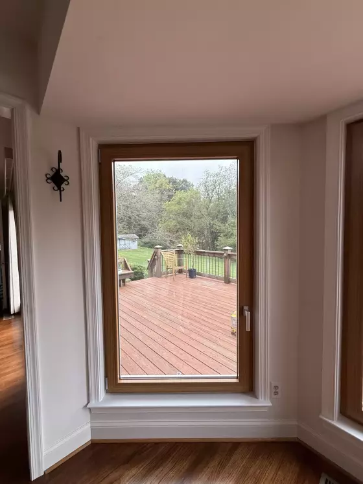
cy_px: 242
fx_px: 196
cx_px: 182
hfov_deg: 85.7
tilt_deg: -2.1
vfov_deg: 102.1
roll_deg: +0.2
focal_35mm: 14
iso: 160
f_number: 2.2
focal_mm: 2.22
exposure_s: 1/99
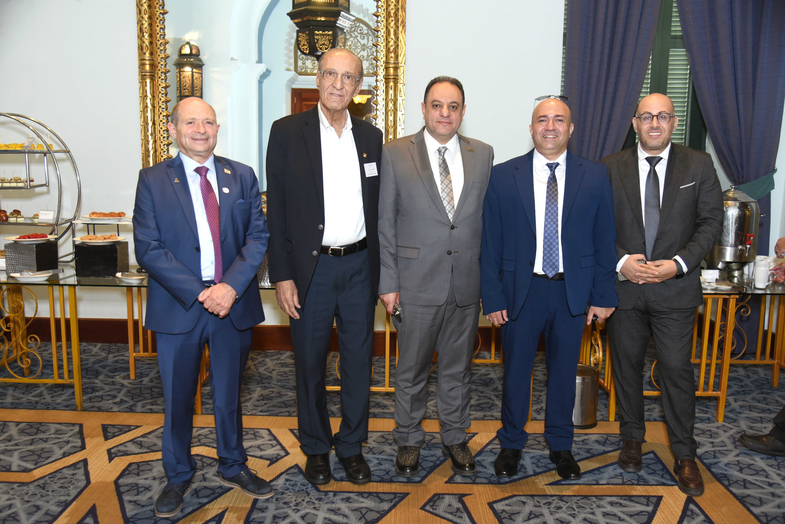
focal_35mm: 32
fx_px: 698
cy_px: 262
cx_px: 392
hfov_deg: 58.7
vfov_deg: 41.2
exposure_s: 1/100
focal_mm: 32
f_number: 4
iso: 1600
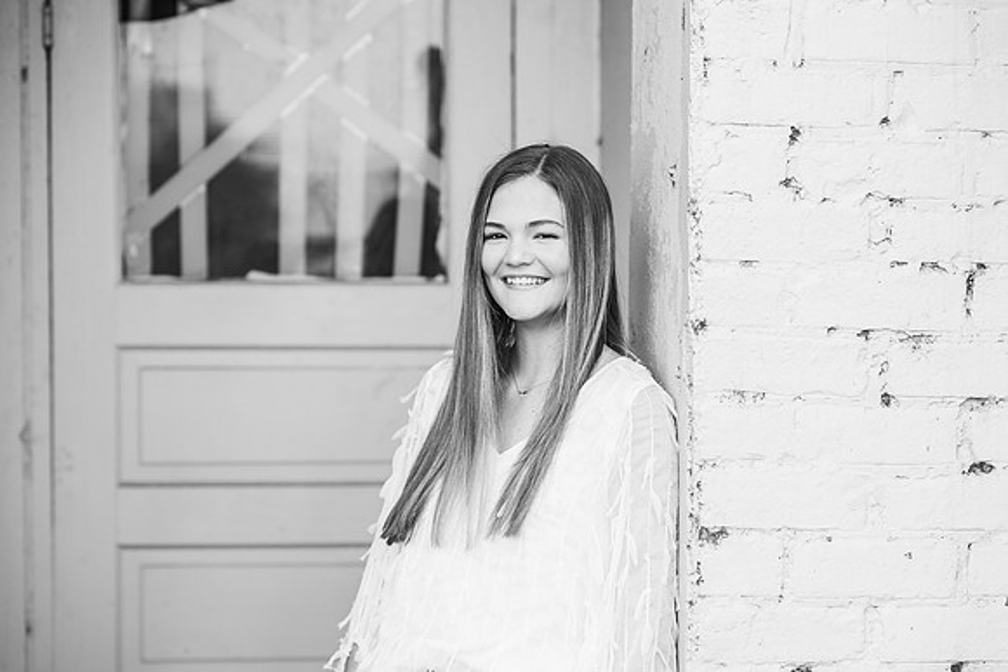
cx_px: 504
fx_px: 2380
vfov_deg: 16.1
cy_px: 336
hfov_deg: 23.9
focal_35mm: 85
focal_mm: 85
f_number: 2.8
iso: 200
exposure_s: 1/200
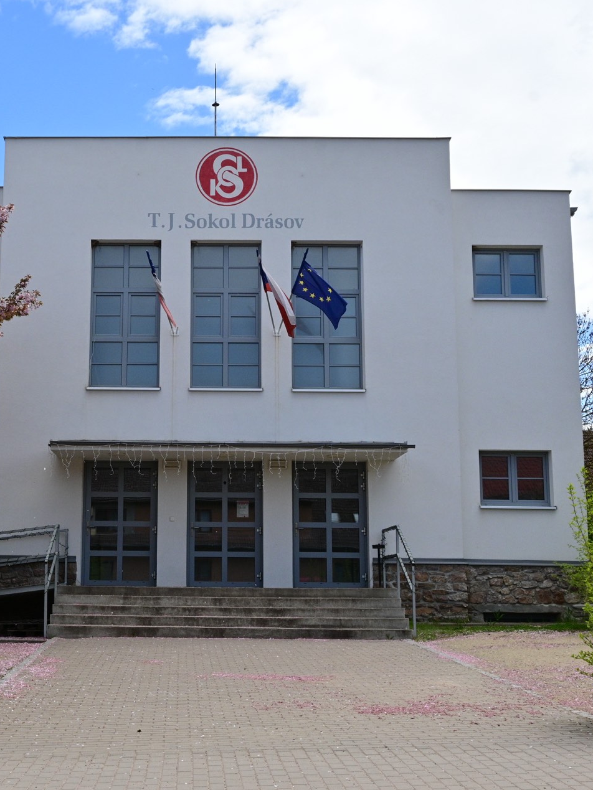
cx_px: 163
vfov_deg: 38.8
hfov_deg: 29.3
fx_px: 1121
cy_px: 393
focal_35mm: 49
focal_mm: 22.5
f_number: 11
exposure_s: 1/500
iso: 400
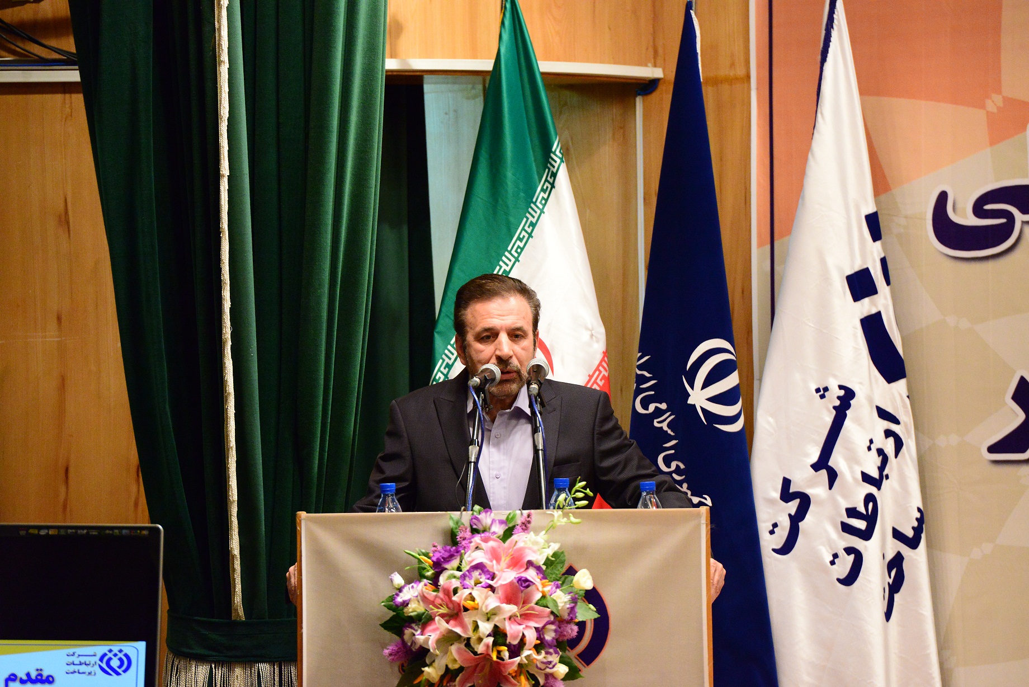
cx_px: 514
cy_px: 344
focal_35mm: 200
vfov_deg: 6.9
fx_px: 5718
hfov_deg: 10.3
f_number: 5.6
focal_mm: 200
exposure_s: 1/100
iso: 6400
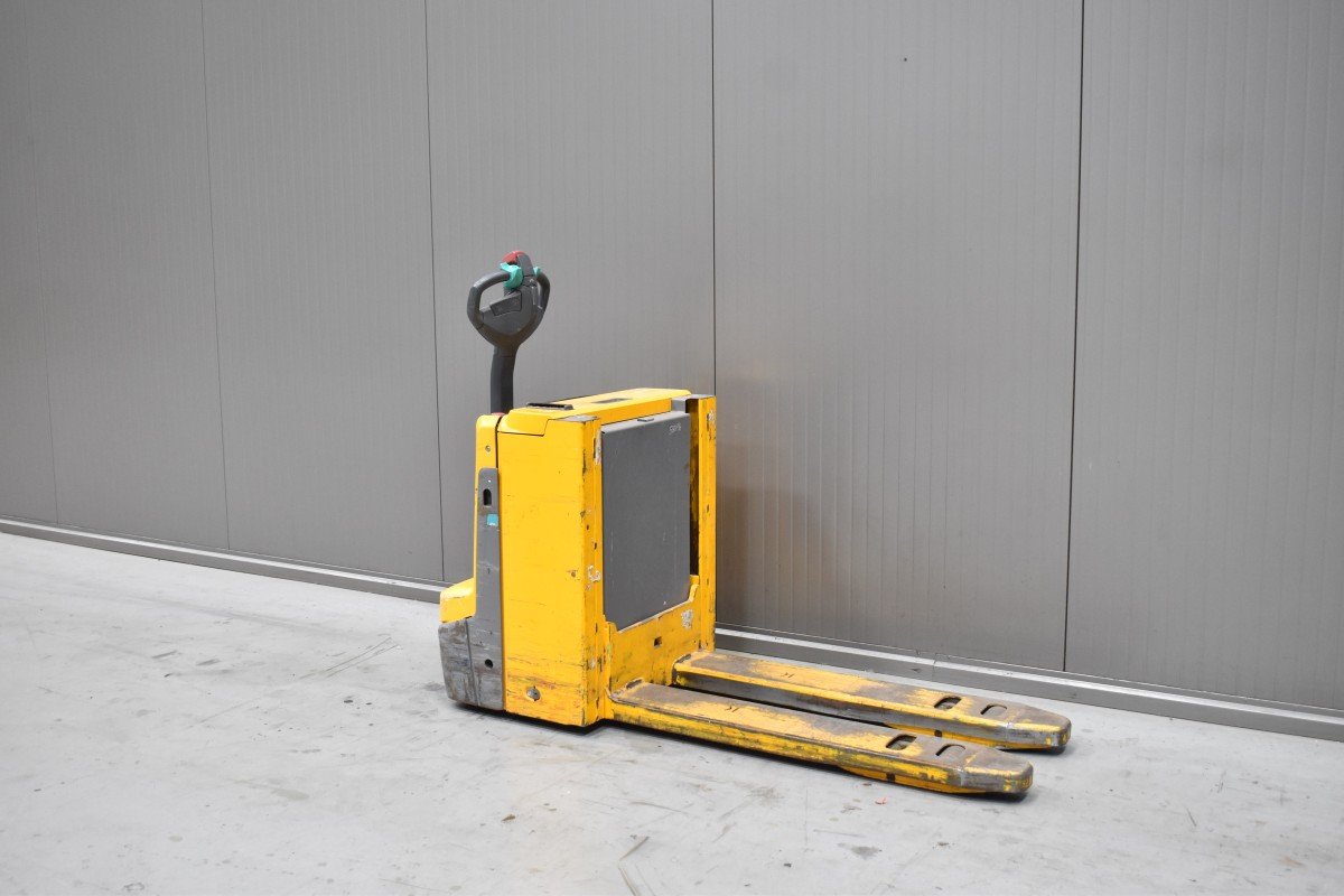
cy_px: 448
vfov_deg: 36.9
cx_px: 672
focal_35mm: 36
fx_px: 1344
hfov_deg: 53.1
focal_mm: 24
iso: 1600
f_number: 4.5
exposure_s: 1/50
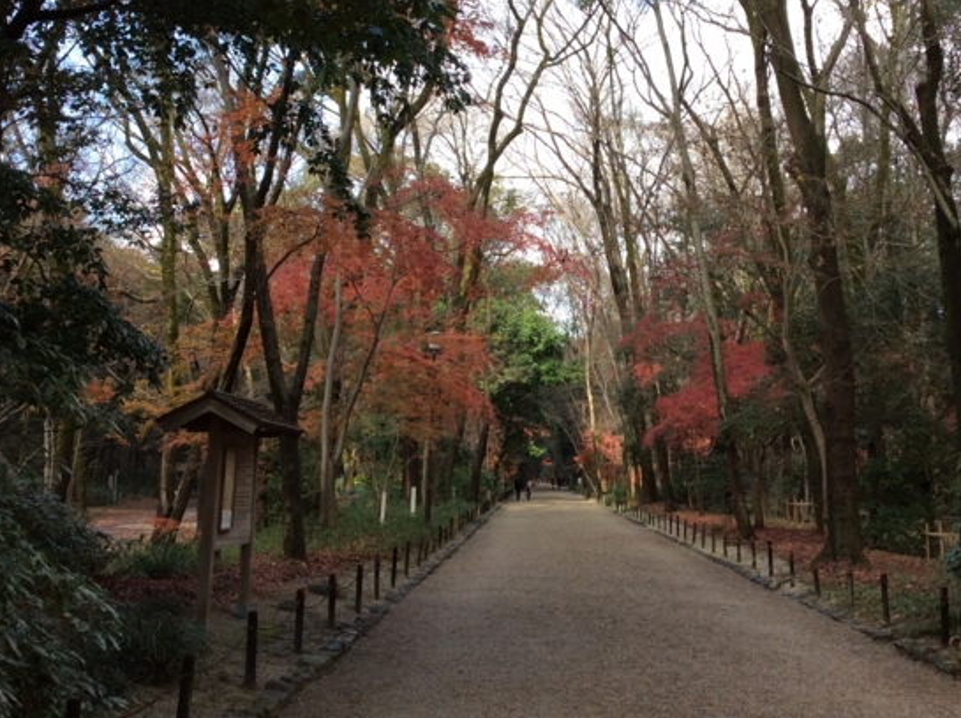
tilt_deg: +9.4
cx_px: 538
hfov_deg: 40.4
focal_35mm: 47
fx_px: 1303
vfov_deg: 30.6
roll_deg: -2.1
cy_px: 243
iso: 32
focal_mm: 3.3
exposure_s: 1/244
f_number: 2.4
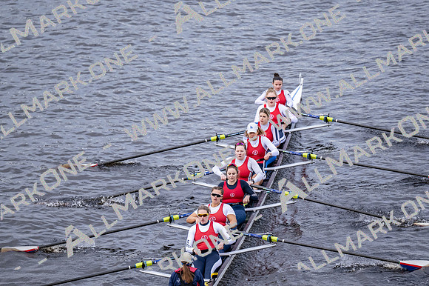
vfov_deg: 4.6
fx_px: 3573
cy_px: 143
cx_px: 214
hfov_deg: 6.9
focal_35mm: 300
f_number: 2.8
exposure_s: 1/2000
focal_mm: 200
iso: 1000
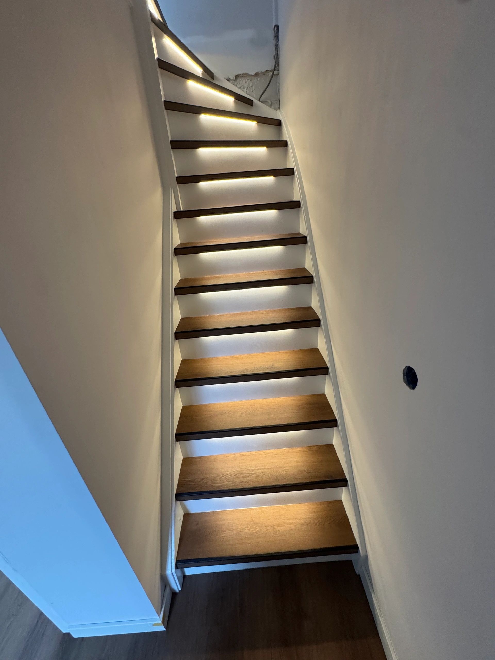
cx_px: 248
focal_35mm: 14
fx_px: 267
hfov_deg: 85.7
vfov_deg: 102.1
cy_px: 330
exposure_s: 1/81
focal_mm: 2.22
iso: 320
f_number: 2.2
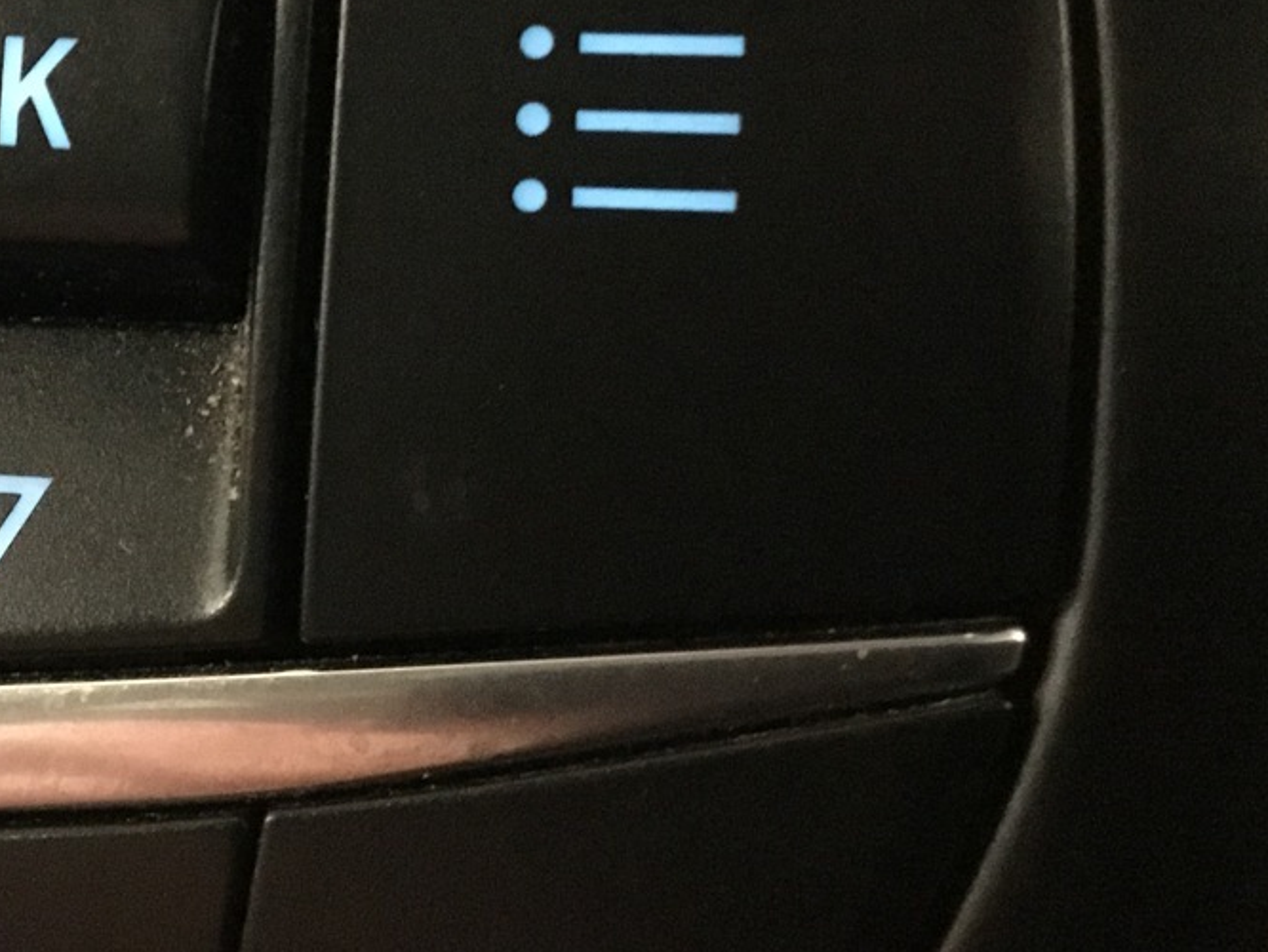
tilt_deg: -34.9
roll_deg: +3.2
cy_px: 337
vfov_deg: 21.9
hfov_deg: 27.9
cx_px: 129
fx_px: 2455
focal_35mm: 67
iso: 800
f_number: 2.4
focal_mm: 3.3
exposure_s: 1/17
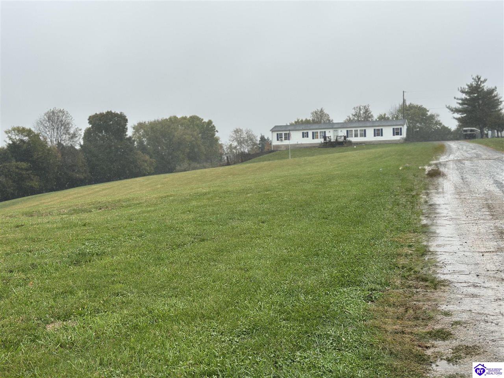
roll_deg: +1.3
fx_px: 699
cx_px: 252
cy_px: 189
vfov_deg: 30.3
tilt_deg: -2.8
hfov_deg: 39.7
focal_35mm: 48
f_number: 1.78
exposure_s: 1/2532
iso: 100
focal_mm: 6.86
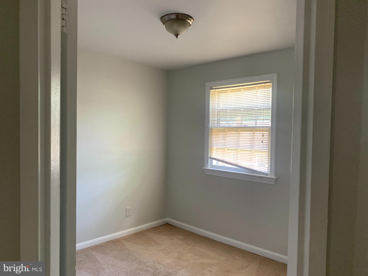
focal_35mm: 26
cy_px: 138
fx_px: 276
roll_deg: -0.5
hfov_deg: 67.3
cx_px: 184
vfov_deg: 53.1
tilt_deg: -2.3
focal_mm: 4.25
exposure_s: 1/60
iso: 160
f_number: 1.8
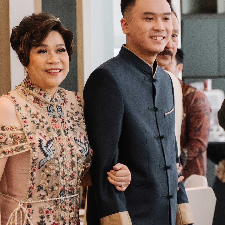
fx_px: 1427
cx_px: 145
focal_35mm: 194
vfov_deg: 9.0
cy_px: 119
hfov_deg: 9.0
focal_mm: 52
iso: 2000
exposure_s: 1/125
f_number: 2.8
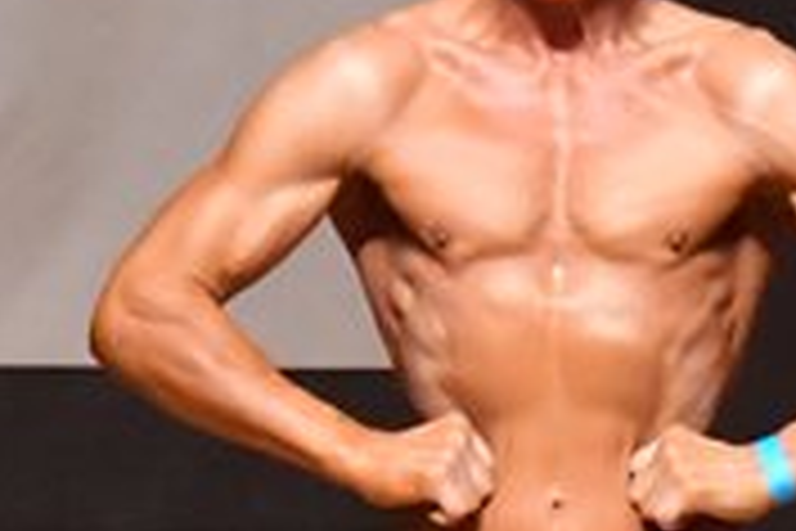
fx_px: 26155
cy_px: 662
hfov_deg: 1.7
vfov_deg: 1.2
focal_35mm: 1183
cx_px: 497
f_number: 5.6
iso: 12800
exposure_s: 1/400
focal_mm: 180
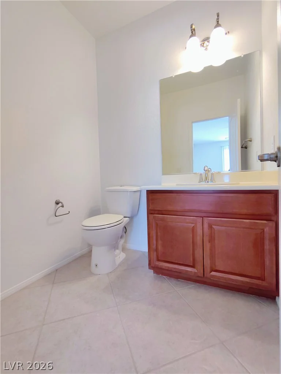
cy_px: 187
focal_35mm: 16
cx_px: 140
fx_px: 173
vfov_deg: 94.5
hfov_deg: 78.1
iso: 156
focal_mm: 2.13
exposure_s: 1/30
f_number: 2.2
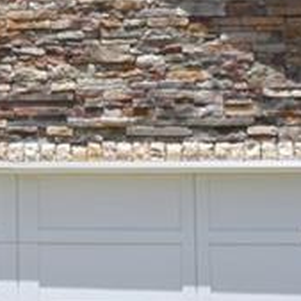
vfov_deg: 9.4
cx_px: -333
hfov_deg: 8.8
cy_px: -39
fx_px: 1820
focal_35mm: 185
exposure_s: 1/500
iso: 110
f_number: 8
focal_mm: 24
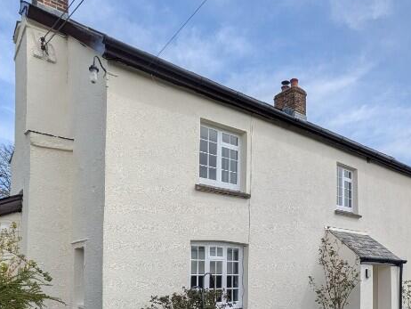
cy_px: 256
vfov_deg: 42.9
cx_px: 244
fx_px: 368
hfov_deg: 57.9
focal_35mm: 31
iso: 49
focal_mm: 1.85
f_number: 2.2
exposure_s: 1/1631
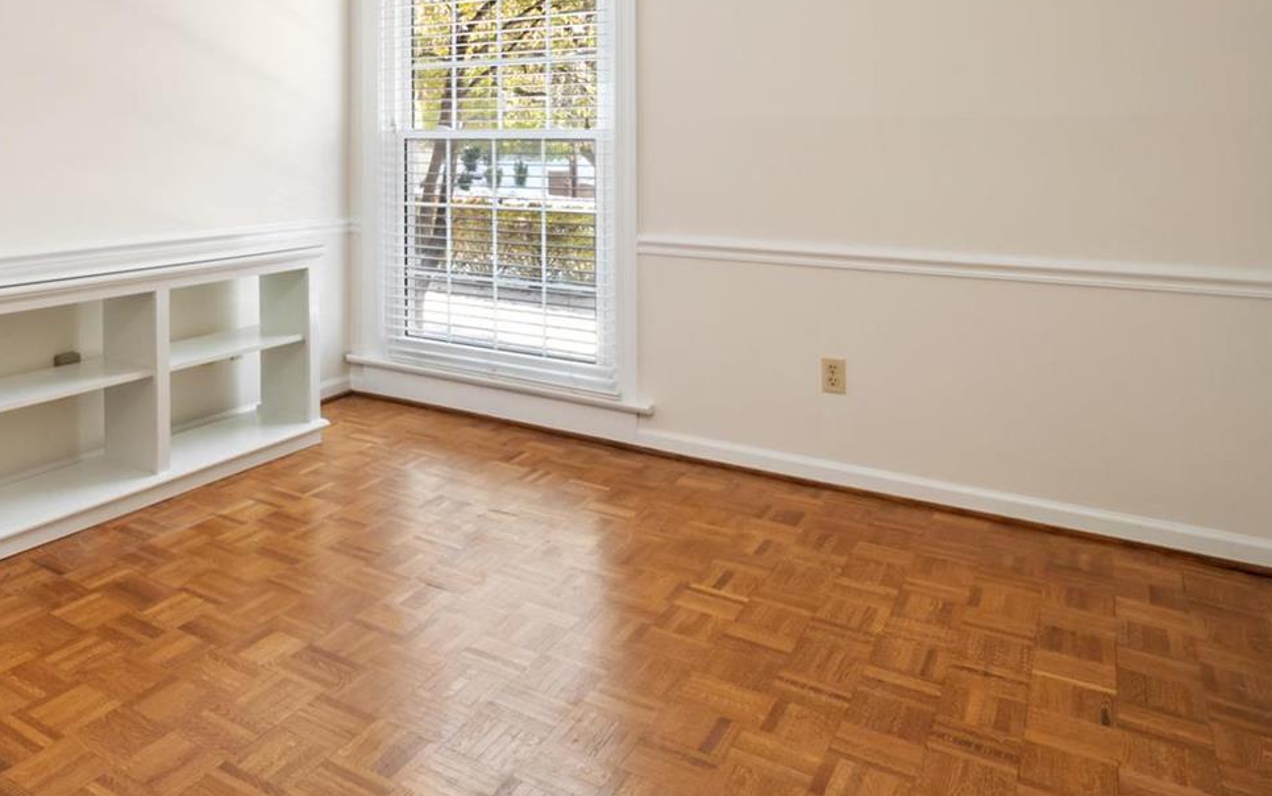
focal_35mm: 27
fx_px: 936
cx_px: 278
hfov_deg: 63.3
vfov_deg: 43.9
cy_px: 161
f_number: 10
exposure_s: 1
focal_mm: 8
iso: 400
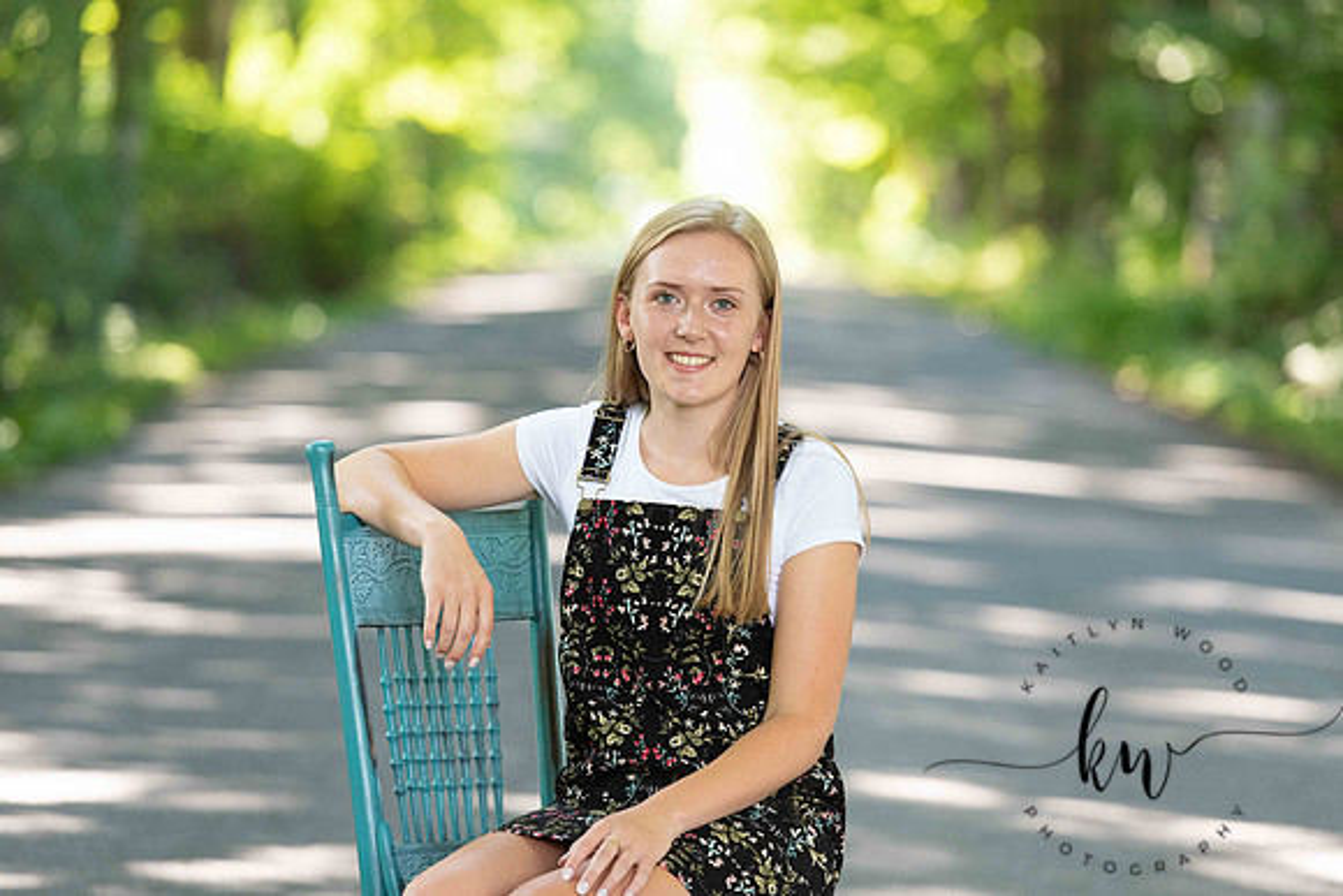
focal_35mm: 180
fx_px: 6716
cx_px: 672
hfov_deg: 11.4
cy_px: 448
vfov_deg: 7.6
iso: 640
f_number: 3.5
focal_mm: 180
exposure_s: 1/200
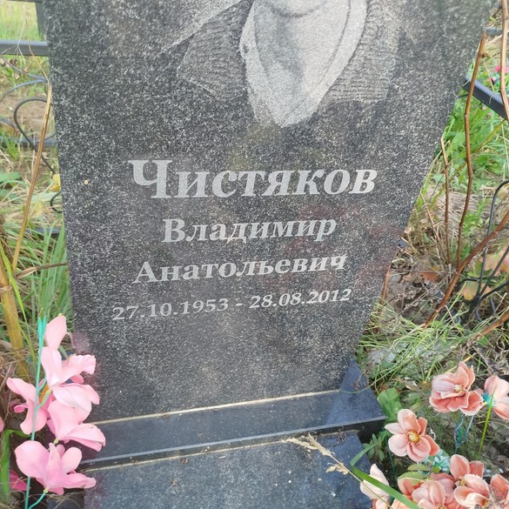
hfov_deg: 55.5
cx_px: 230
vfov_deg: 55.6
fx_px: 482
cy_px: 258
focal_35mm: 29
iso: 50
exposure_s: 1/128
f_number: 1.7
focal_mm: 5.31
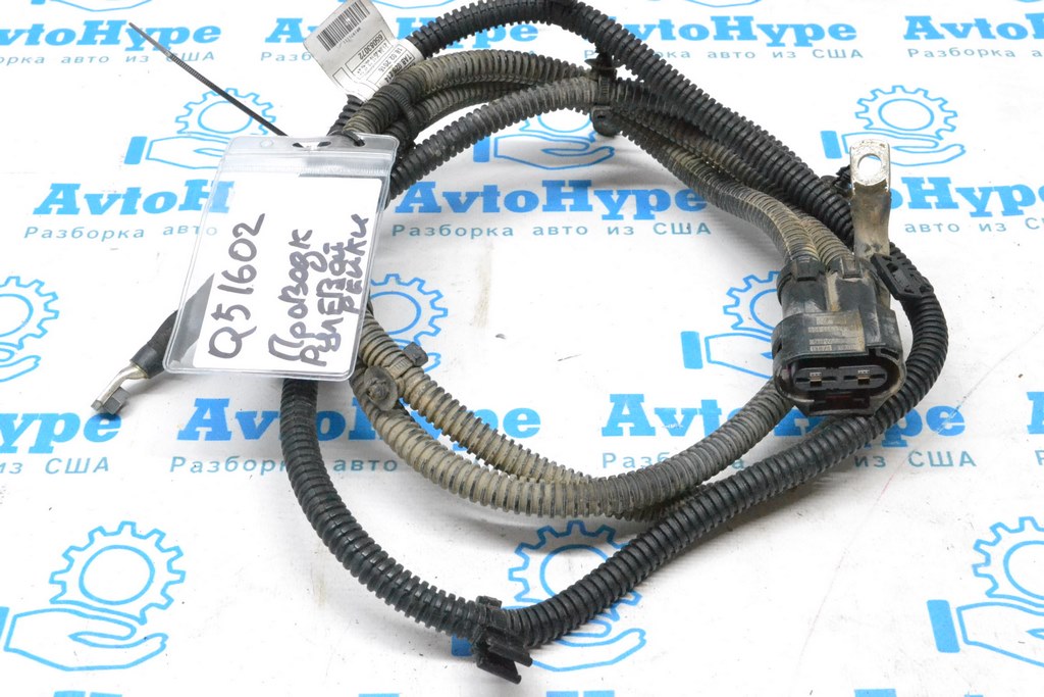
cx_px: 522
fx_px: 1523
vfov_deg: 25.8
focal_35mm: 52
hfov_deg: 37.8
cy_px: 348
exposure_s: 1/100
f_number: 13
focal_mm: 35
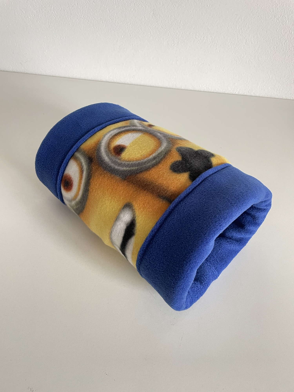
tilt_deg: -48.8
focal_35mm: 26
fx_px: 294
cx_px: 147
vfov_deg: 67.3
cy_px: 196
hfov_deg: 53.1
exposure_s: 1/60
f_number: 1.6
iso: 200
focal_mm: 4.2
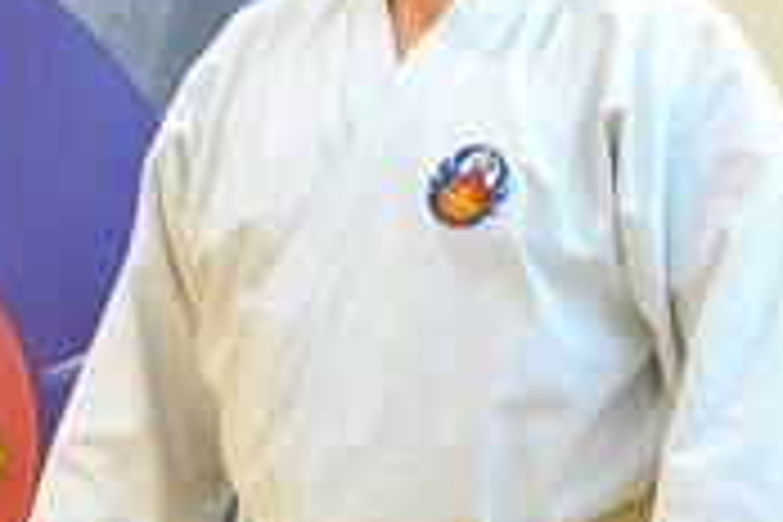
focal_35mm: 115
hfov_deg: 17.7
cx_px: 212
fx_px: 2501
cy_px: 259
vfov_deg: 11.9
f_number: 4
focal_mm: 40
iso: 2000
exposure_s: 1/125
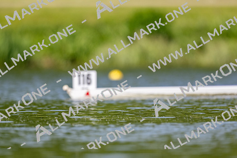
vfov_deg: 1.5
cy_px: 79
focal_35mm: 900
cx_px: 118
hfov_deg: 2.3
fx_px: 5929
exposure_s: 1/2500
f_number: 4
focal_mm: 600
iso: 220
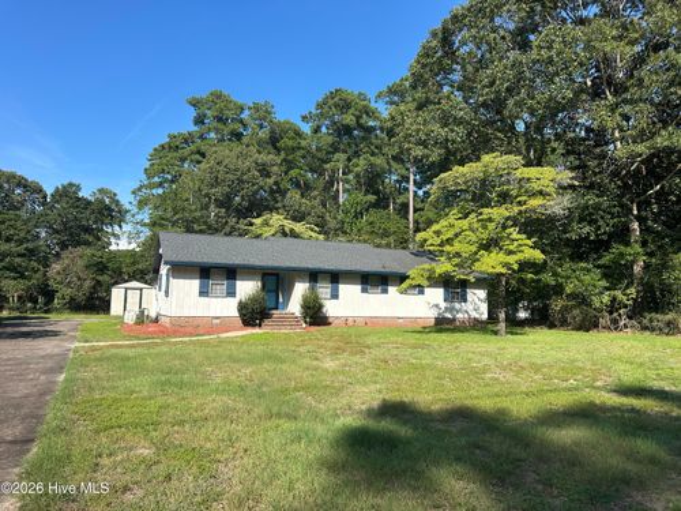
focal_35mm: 24
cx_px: 340
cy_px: 256
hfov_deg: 71.6
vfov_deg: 56.8
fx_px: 472
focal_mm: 6.86
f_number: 1.78
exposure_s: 1/2525
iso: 80
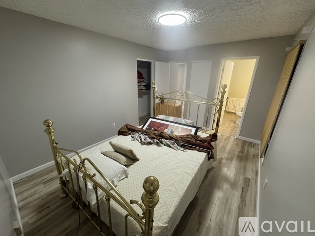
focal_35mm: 14
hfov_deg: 102.1
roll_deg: -0.7
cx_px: 158
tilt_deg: -19.9
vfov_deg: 85.7
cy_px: 118
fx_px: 127
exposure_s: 1/120
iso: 320
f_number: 2.2
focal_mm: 2.22
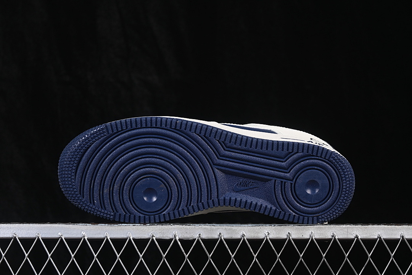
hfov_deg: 27.0
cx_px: 206
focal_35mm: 75
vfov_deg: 18.2
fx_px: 858
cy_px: 138
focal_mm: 50
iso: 160
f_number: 6.3
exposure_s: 1/60
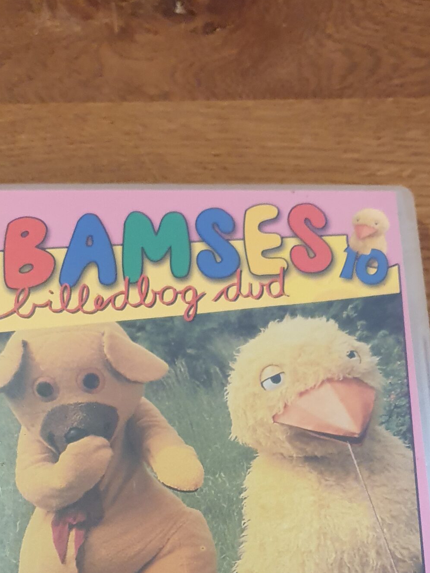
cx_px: 221
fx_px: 828
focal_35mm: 50
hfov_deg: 29.1
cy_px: 503
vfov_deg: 36.1
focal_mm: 4.32
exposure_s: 1/50
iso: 500
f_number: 1.5
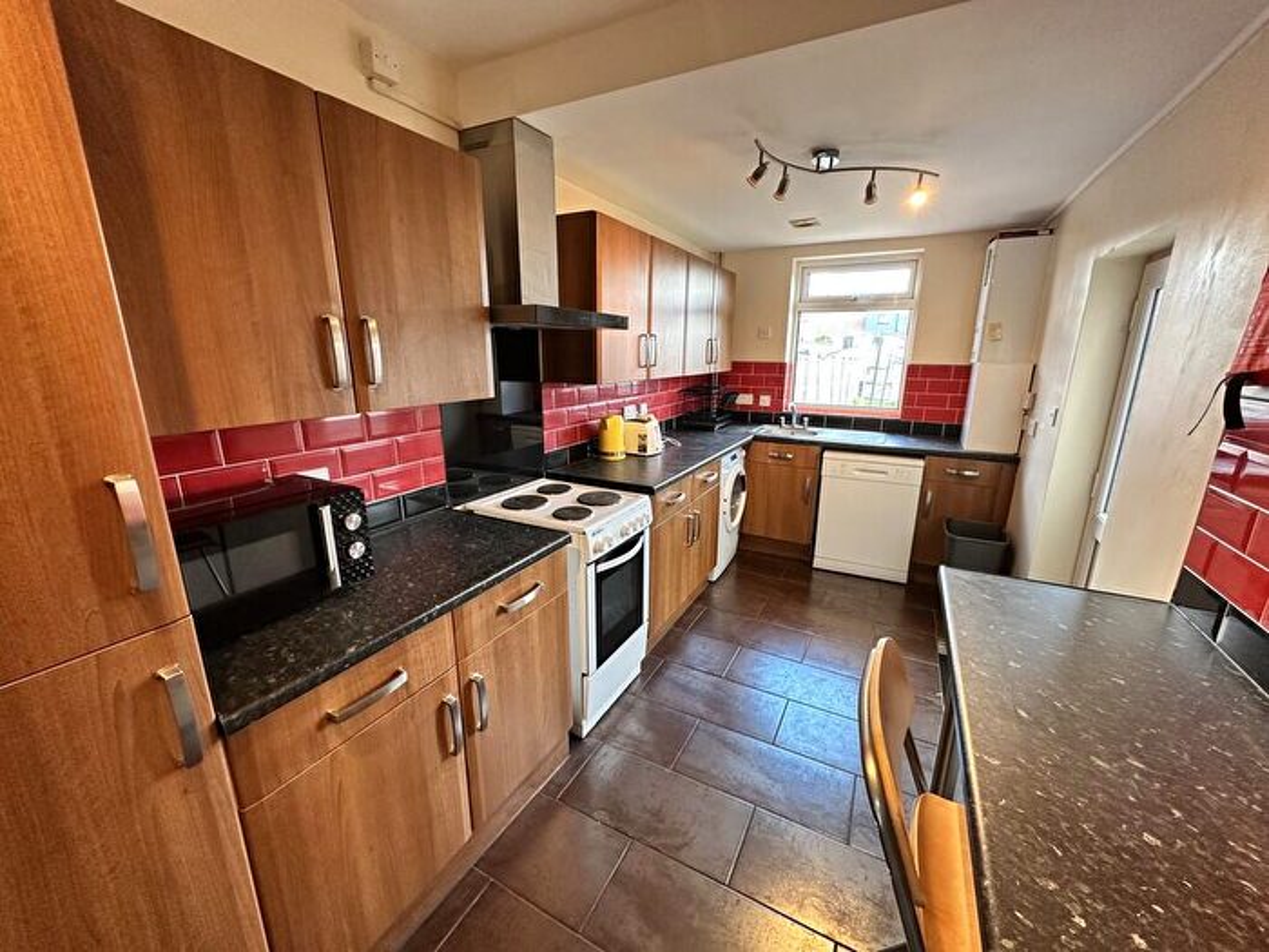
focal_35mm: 14
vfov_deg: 85.7
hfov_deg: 102.1
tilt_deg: -13.3
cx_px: 634
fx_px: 513
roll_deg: -0.6
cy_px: 476
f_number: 2.2
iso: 200
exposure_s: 1/100
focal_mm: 2.22
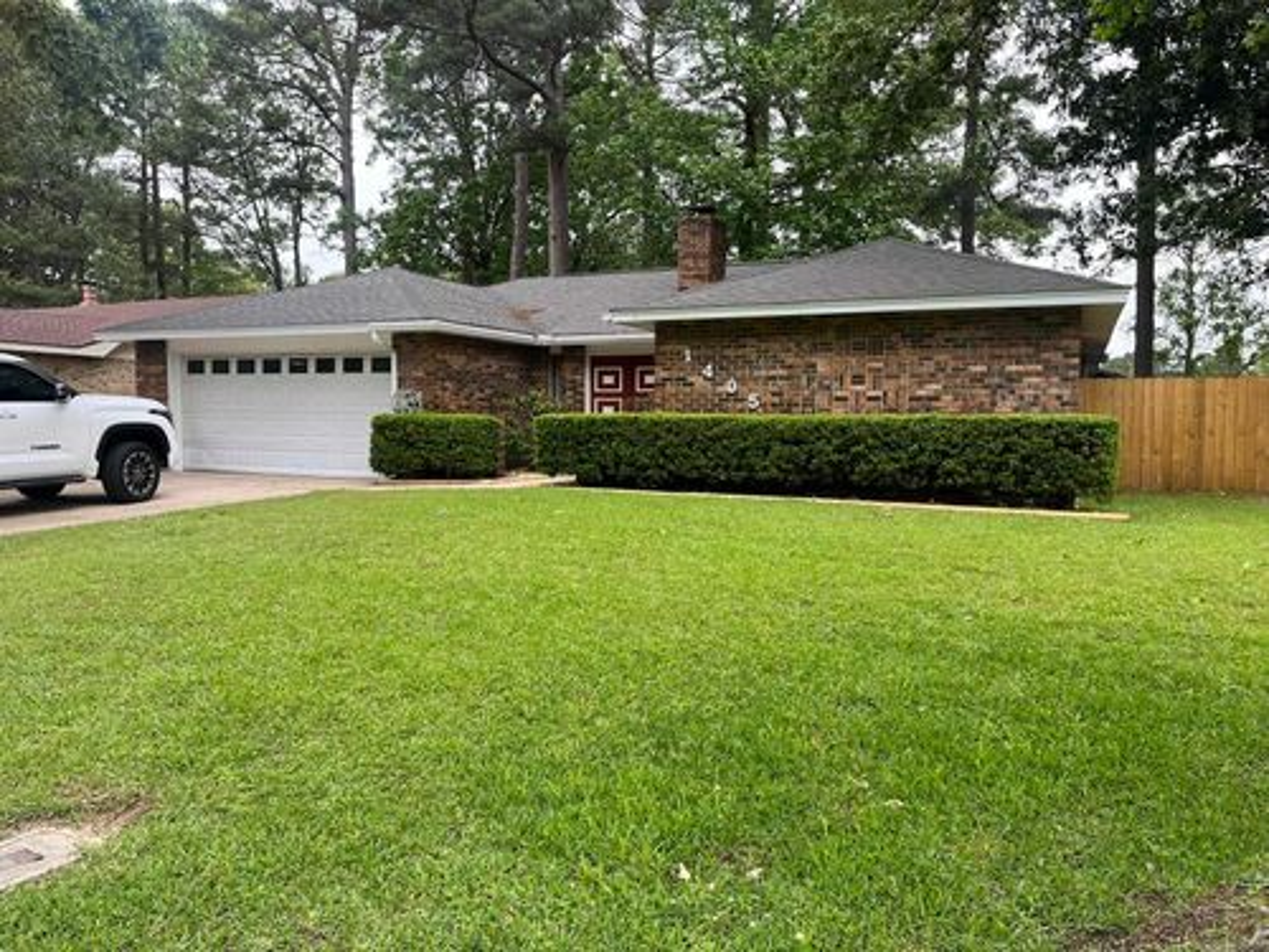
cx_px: 634
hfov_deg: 67.3
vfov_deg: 53.1
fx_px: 953
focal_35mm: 26
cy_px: 476
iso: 50
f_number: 1.6
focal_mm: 5.1
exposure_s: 1/661
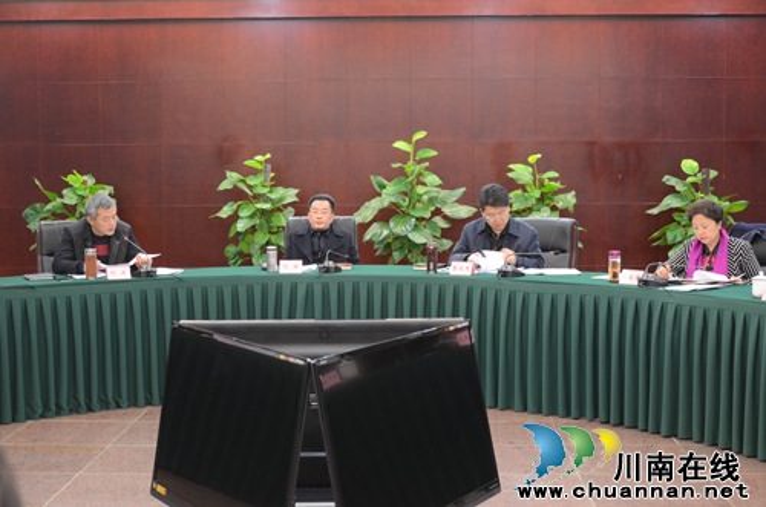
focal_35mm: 57
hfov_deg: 35.1
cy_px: 254
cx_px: 383
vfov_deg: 23.7
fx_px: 1210
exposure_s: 1/15
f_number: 4
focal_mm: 38
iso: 640
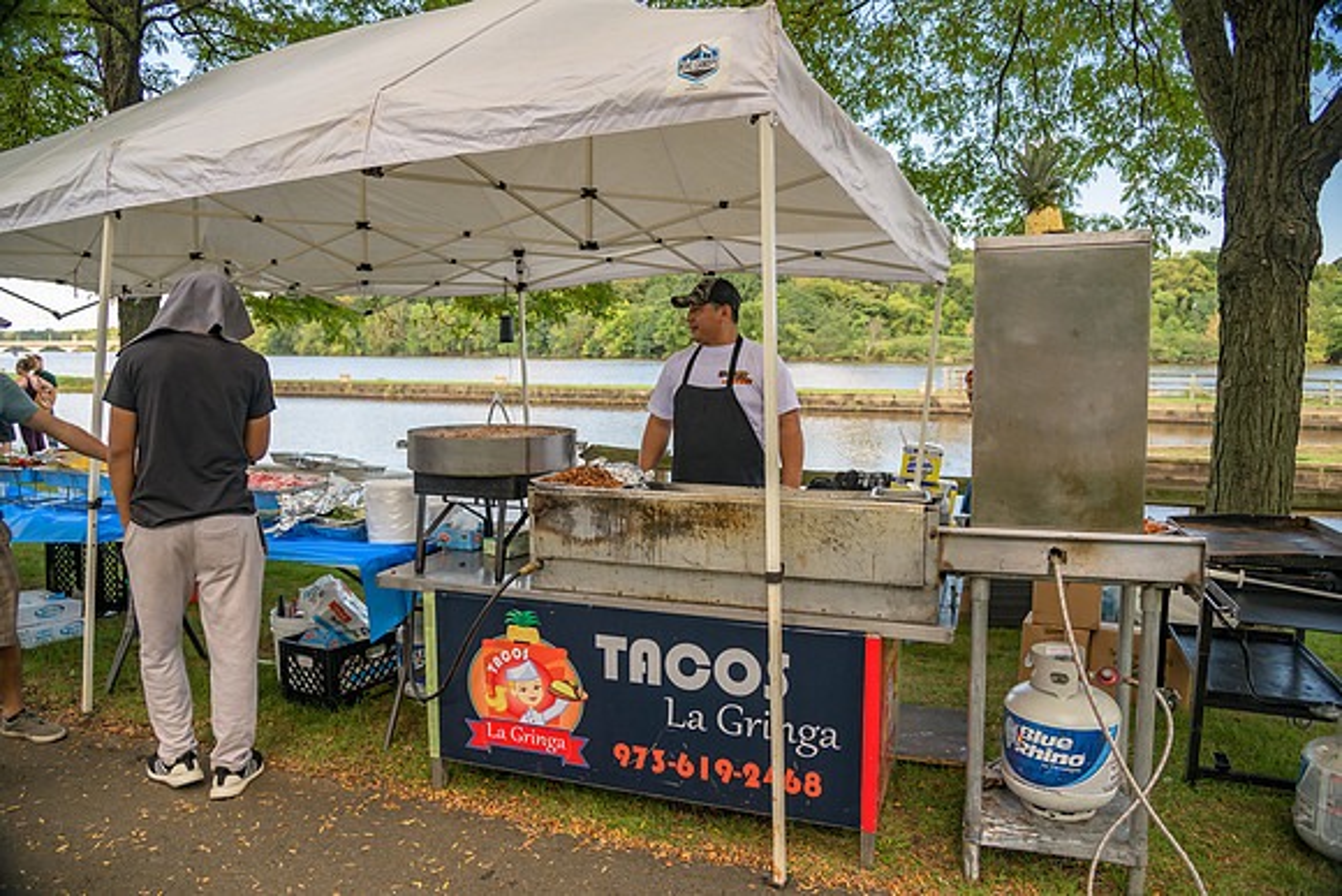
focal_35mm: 24
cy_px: 448
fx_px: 895
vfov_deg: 53.2
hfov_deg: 73.7
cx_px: 671
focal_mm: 24
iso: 180
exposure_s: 1/100
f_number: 4
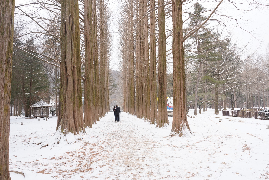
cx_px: 134
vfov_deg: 46.4
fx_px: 209
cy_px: 90
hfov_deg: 65.5
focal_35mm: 28
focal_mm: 28
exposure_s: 1/100
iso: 320
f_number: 11
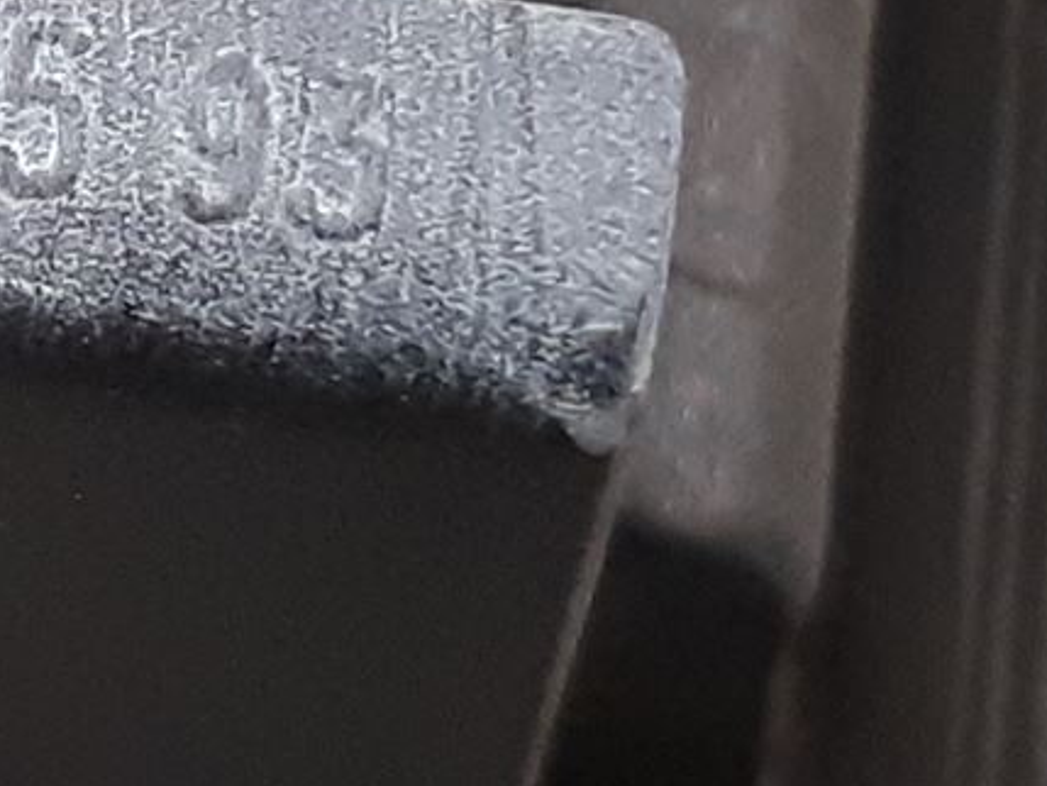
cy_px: 93
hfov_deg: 15.1
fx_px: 3752
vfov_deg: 11.9
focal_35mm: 124
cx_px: -322
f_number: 1.7
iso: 250
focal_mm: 3.93
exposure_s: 1/50
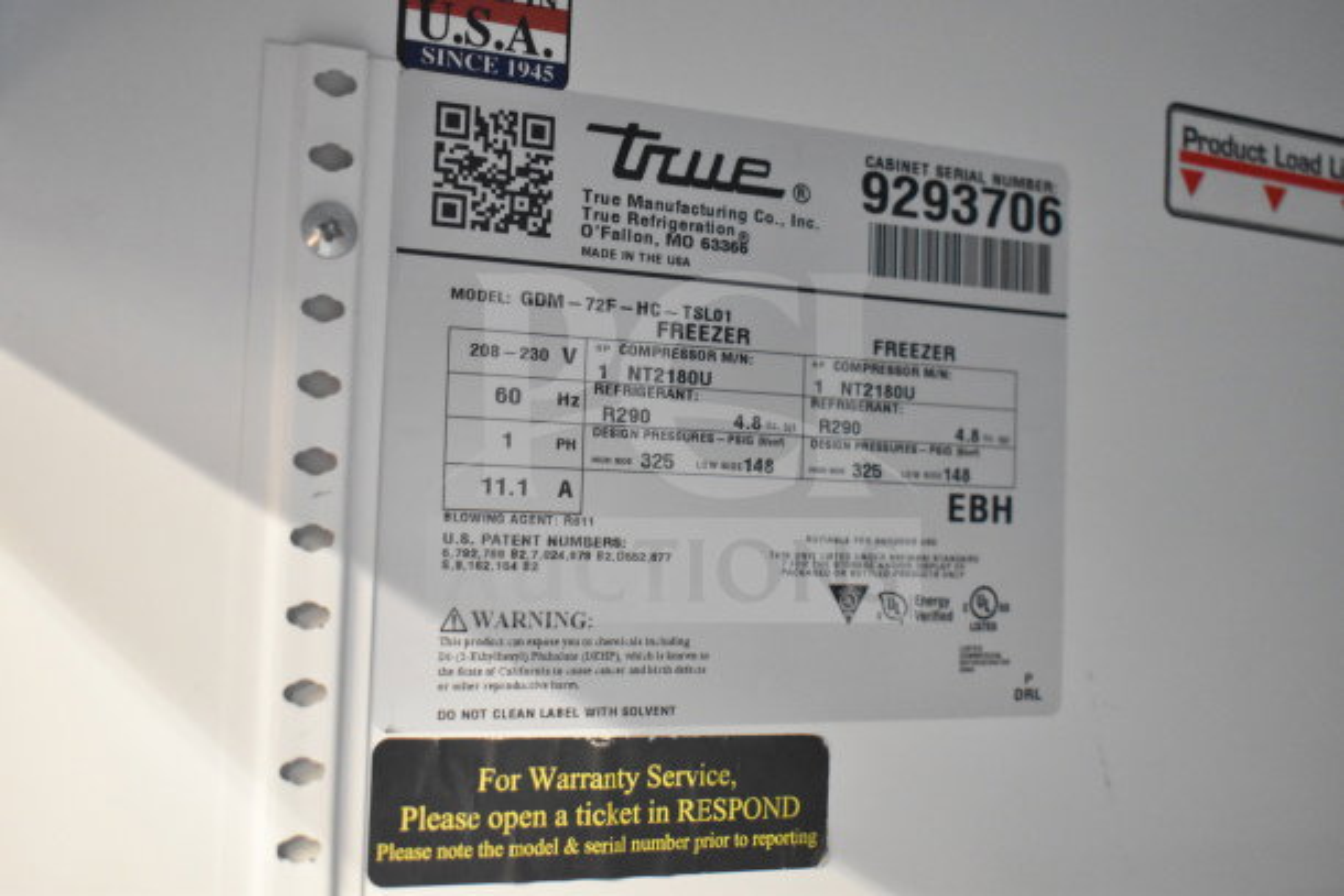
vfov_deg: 31.9
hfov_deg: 46.4
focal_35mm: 42
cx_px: 672
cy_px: 448
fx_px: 1568
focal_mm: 28
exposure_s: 1/50
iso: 5000
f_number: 4.2
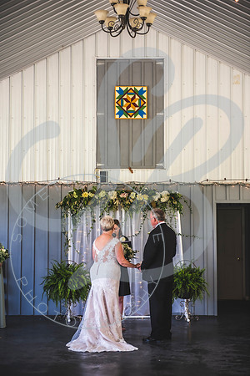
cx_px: 125
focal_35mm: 70
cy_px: 188
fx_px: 729
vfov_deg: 28.8
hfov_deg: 19.5
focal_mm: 70
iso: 400
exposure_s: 1/200
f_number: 2.8
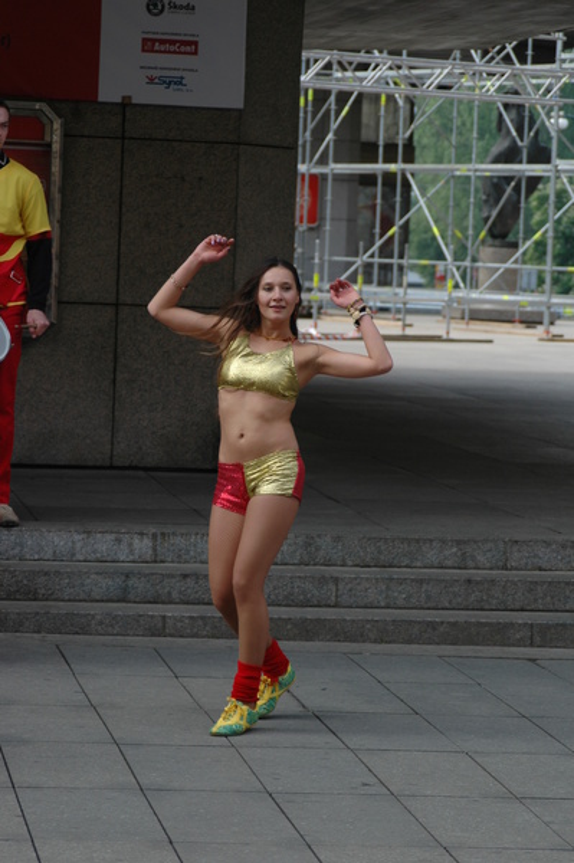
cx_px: 287
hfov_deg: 10.1
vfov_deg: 15.2
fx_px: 3234
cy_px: 432
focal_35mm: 135
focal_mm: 90
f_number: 4.8
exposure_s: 1/350
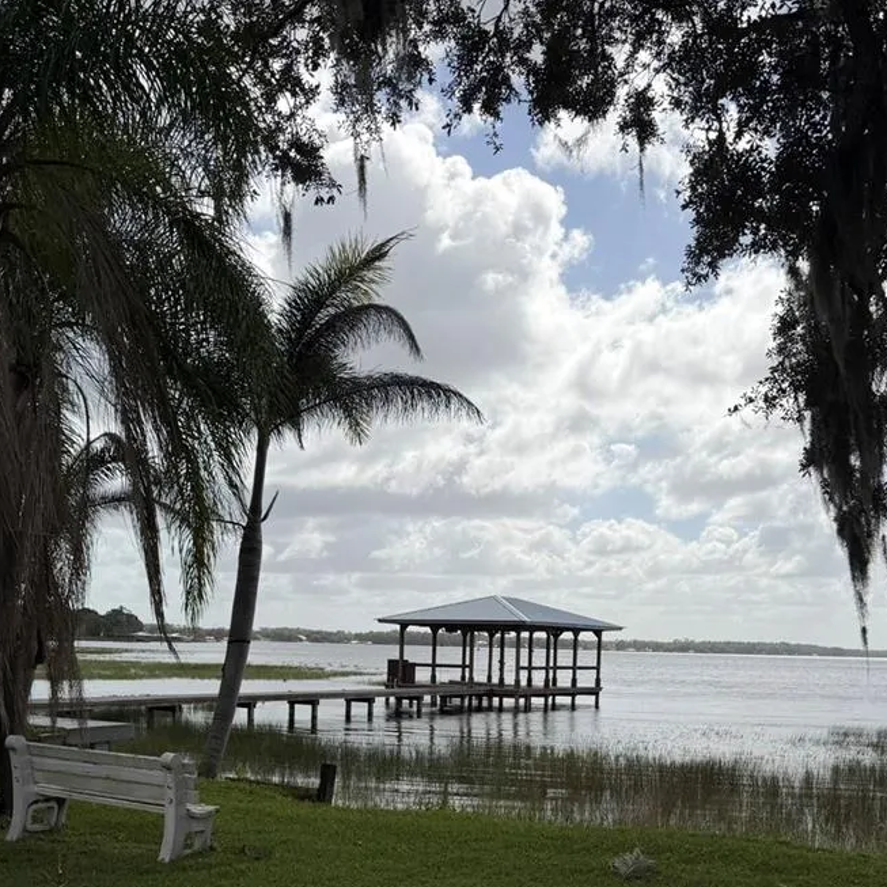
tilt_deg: -2.4
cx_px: 431
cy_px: 679
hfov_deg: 42.8
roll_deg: -1.5
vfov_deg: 41.4
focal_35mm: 39
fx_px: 1131
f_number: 1.78
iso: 80
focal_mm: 6.76
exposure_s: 1/10309
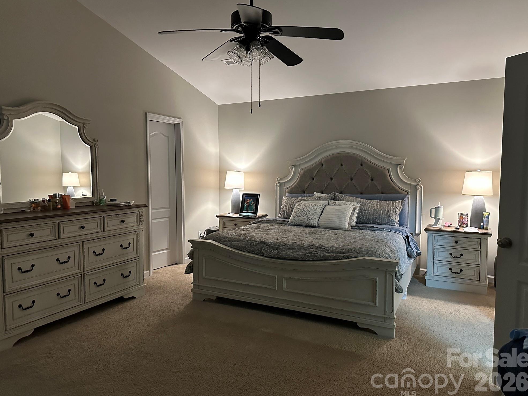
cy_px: 195
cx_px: 257
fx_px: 381
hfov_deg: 69.4
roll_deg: -0.3
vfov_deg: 54.9
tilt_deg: -3.5
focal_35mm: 25
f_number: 1.78
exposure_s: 1/60
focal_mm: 6.86
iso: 800
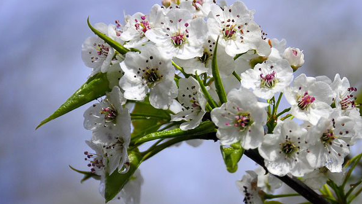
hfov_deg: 4.5
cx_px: 260
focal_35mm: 479
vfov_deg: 2.5
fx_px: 4598
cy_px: 110
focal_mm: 200
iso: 200
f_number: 5.6
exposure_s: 1/1600
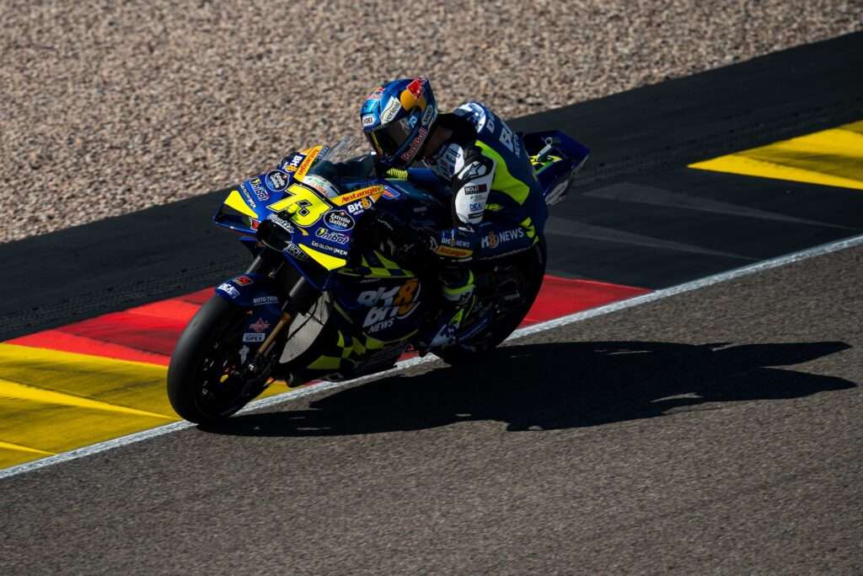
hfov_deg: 4.2
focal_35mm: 496
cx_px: 360
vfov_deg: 2.8
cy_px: 244
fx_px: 11890
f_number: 4
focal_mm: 400
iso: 100
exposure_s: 1/2500
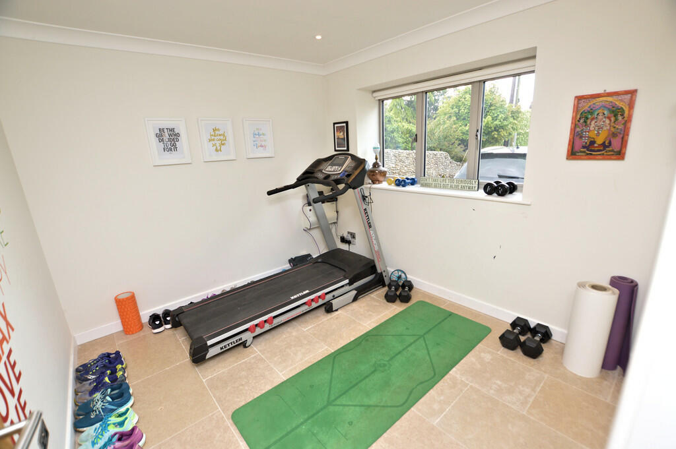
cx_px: 338
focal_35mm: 15
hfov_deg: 100.4
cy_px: 224
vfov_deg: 77.2
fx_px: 281
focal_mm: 10
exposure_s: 1/125
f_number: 4
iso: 320
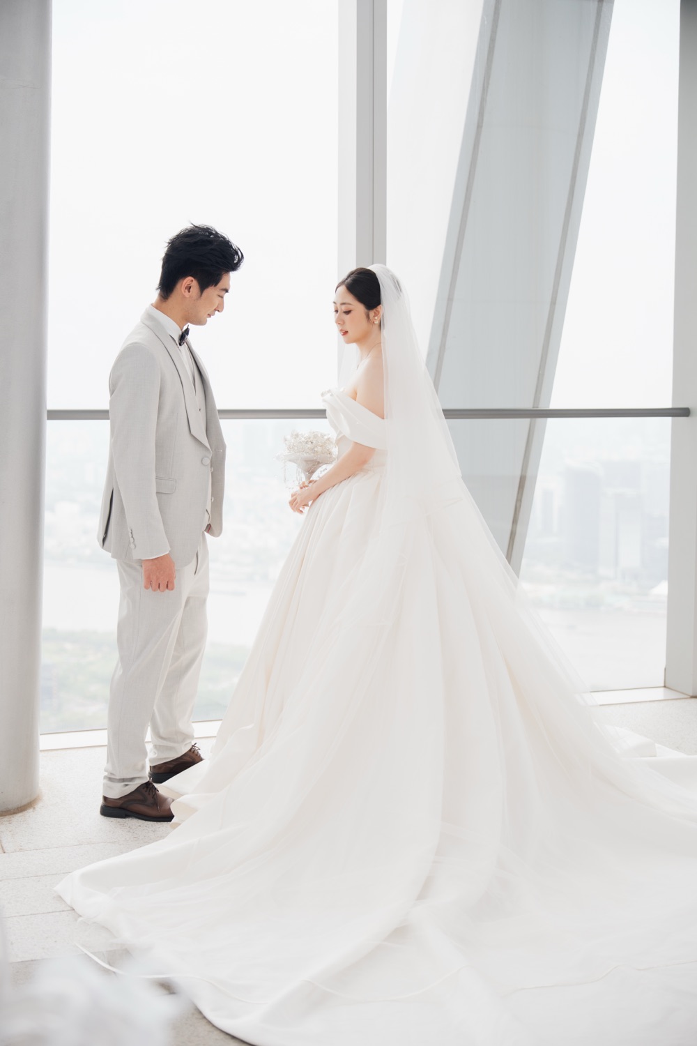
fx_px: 1452
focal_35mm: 50
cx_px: 348
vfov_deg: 39.6
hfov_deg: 27.0
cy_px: 523
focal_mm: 50
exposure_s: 1/125
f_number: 2.8
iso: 200
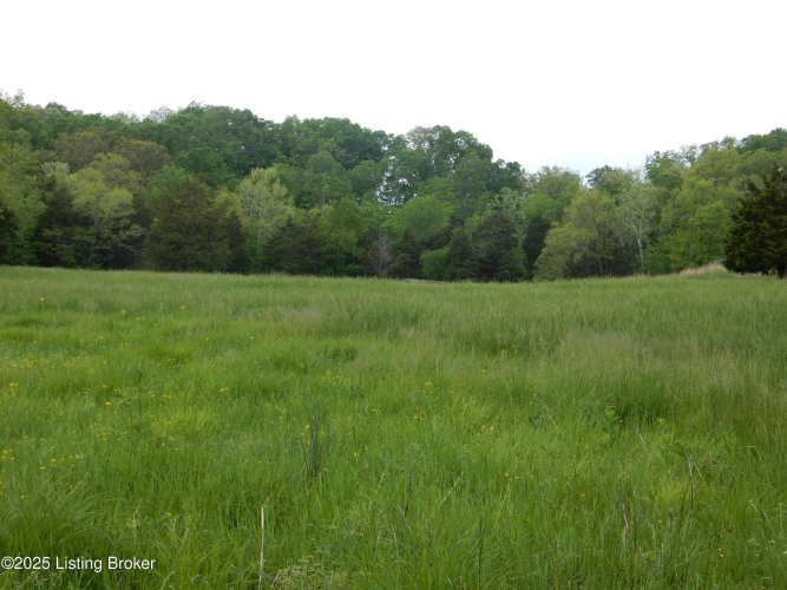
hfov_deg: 32.2
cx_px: 394
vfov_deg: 24.4
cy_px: 295
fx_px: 1364
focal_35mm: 60
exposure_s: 1/400
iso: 125
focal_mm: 10.7
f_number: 4.5
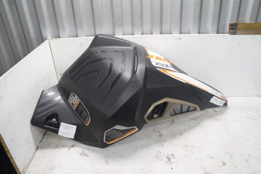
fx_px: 196
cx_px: 130
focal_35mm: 27
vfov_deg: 47.9
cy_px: 87
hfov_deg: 67.4
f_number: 4.5
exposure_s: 1/60
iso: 400
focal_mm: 18
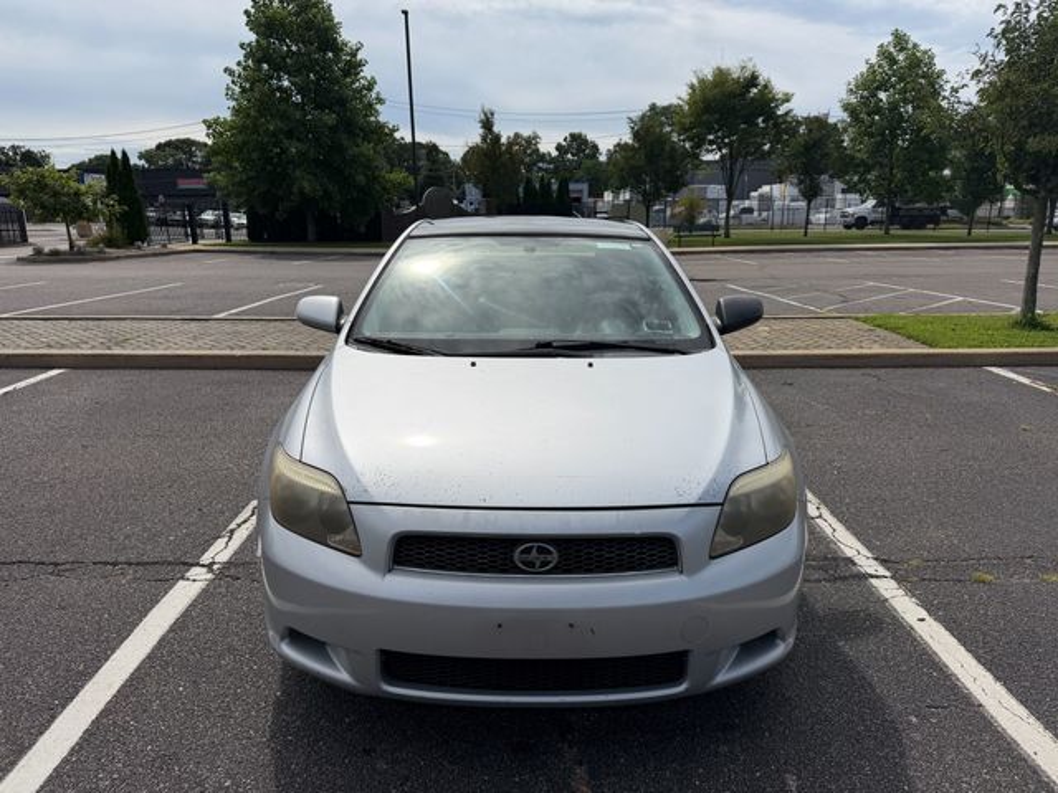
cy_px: 396
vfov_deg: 56.8
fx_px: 734
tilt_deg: -14.8
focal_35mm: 24
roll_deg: +0.4
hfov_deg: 71.6
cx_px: 529
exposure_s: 1/8130
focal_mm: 6.76
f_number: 1.78
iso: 80
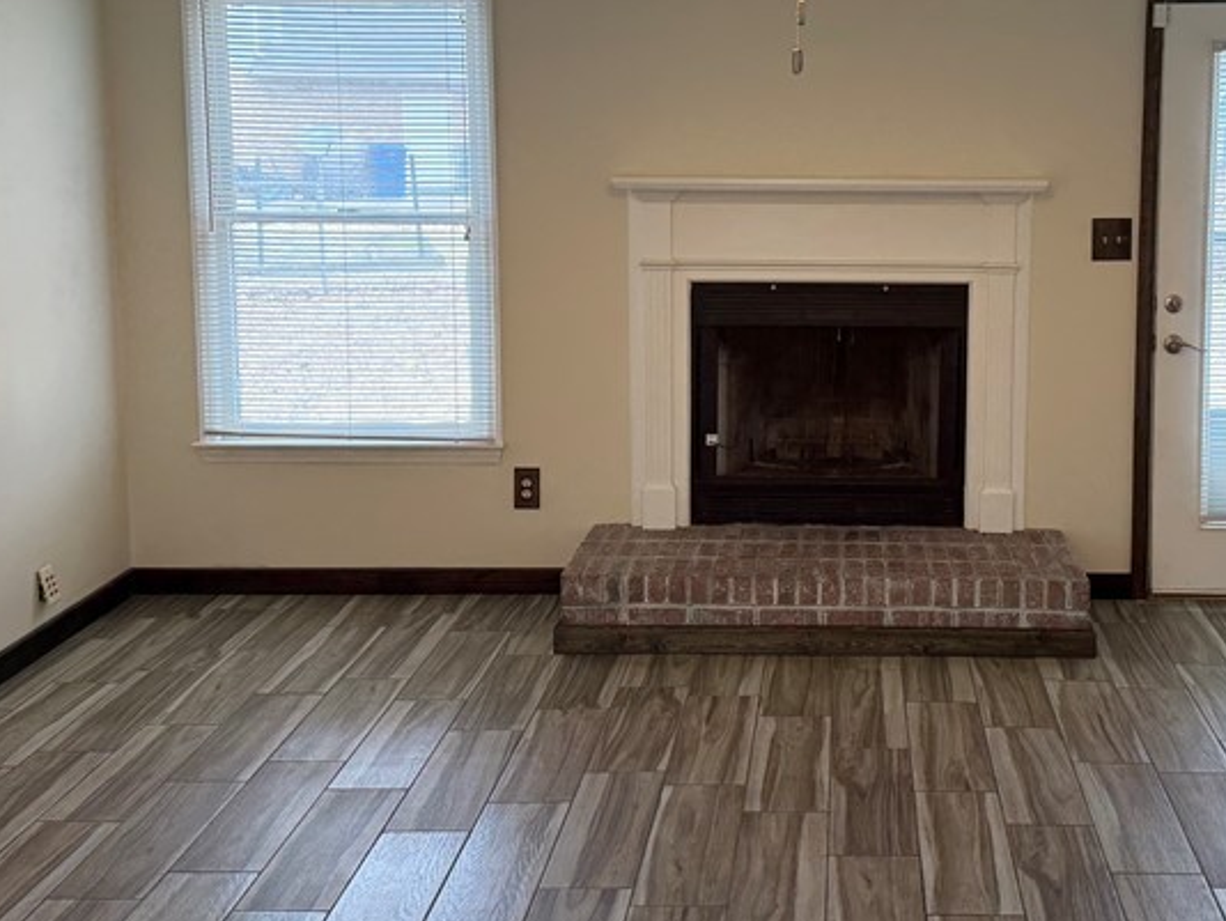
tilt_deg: -7.4
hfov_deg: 40.6
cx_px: 833
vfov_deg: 31.3
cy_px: 310
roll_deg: -1.0
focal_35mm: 46
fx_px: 1630
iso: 160
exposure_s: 1/120
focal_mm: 6.86
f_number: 1.78
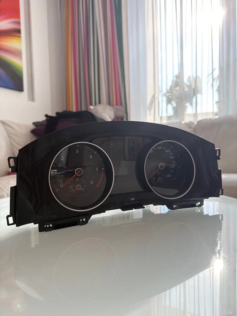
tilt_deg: -3.7
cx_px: 118
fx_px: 219
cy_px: 158
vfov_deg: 71.6
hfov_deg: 56.8
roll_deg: +0.9
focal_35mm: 24
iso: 100
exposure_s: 1/194
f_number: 1.78
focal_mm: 6.76
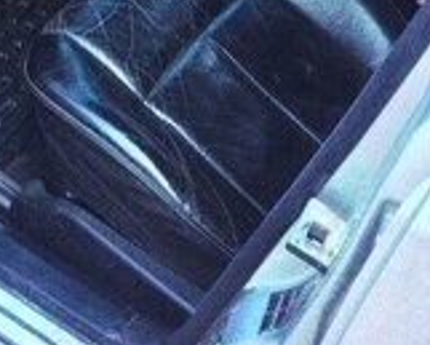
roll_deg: -8.2
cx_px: 115
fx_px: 1108
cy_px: -139
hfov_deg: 21.8
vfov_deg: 16.4
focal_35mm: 87
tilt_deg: -36.6
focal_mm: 4.15
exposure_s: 1/50
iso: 40
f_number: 2.2
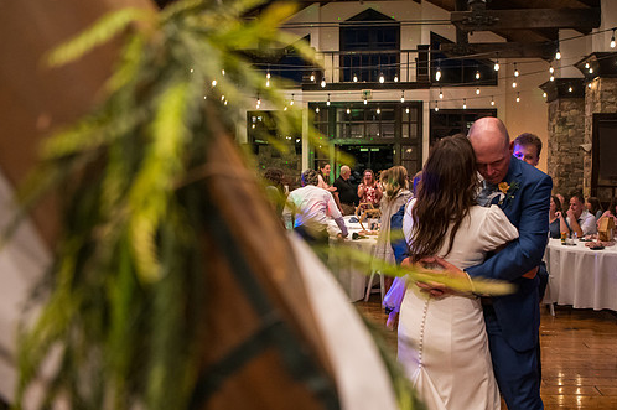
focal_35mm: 31
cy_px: 211
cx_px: 336
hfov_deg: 60.2
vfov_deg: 42.2
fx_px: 531
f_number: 2.8
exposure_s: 1/200
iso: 6400
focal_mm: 24
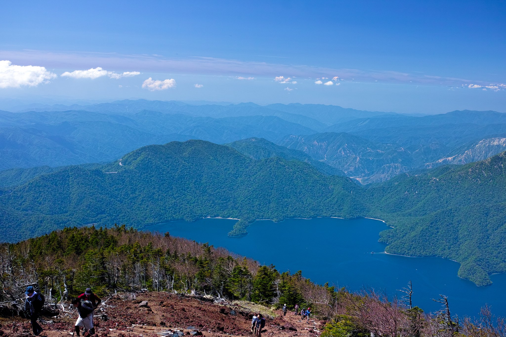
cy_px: 168
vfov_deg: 29.9
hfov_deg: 43.6
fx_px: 632
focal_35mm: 45
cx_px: 253
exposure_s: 1/160
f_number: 6.3
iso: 200
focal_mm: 30
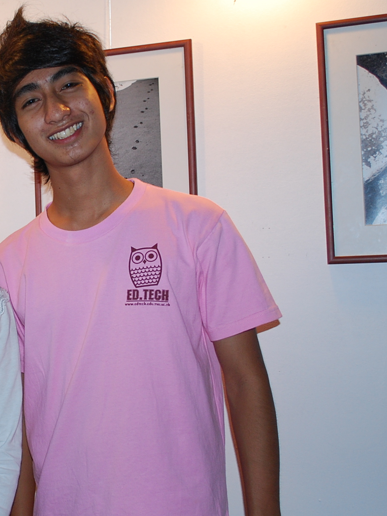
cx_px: -10
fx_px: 954
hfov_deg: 22.0
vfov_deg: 30.3
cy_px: 255
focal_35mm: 64
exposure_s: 1/40
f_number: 4.2
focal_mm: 24
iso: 400
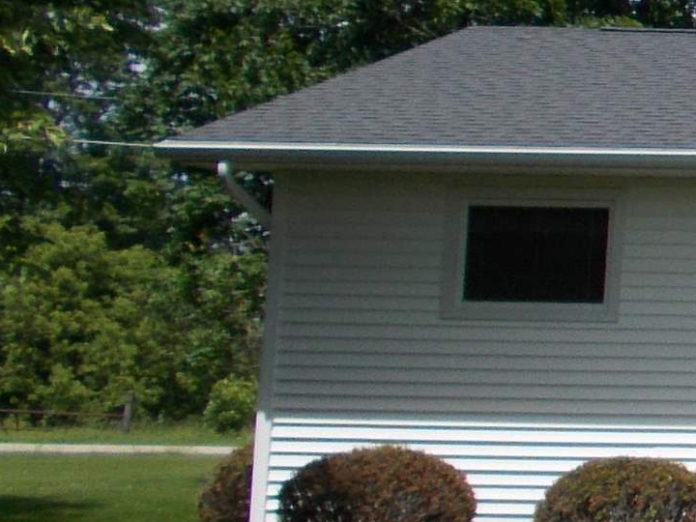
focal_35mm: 111
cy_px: 155
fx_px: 2232
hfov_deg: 14.3
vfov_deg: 13.3
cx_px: 1465
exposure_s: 1/200
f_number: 8
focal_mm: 4.6
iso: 80
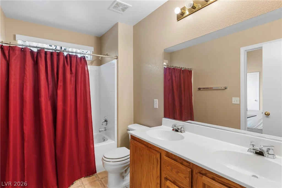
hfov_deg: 86.9
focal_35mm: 19
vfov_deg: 64.6
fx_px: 149
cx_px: 141
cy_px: 94
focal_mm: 19
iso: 400
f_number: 8
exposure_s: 1/3
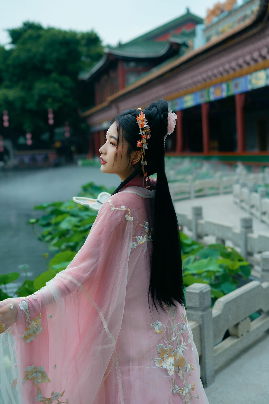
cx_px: 134
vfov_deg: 39.6
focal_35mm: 50
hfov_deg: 27.0
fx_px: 560
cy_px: 202
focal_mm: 50
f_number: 2.8
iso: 100
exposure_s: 1/250
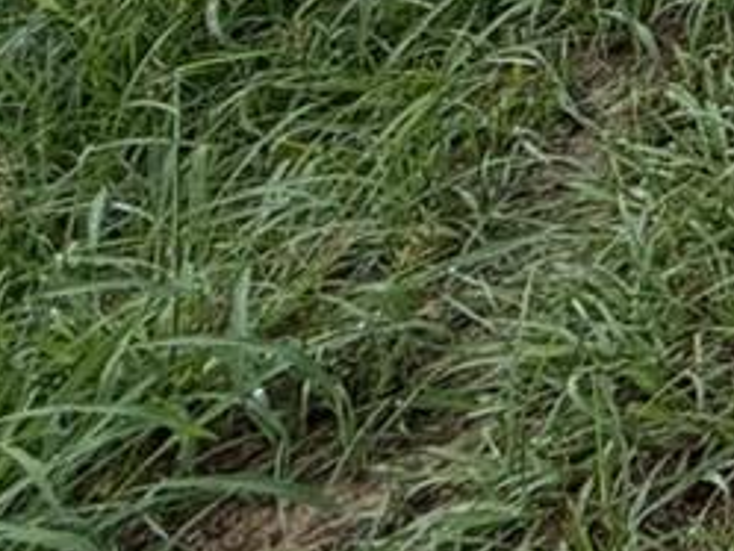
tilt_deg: -7.3
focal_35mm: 90
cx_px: 1960
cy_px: -908
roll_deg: +1.2
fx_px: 1909
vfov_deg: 12.0
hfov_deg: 13.0
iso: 25
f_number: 2.2
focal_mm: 2.22
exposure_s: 1/830
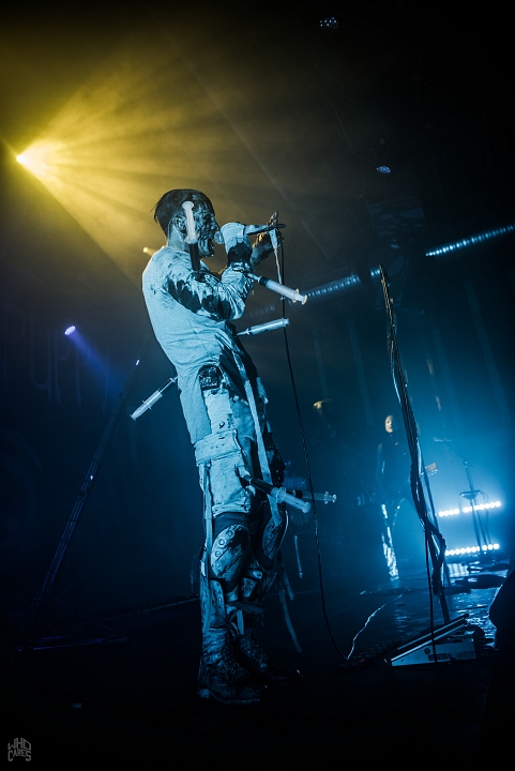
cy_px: 386
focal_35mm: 27
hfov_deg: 48.0
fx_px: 578
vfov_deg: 67.4
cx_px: 258
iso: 200
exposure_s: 1/80
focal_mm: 27
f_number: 2.8
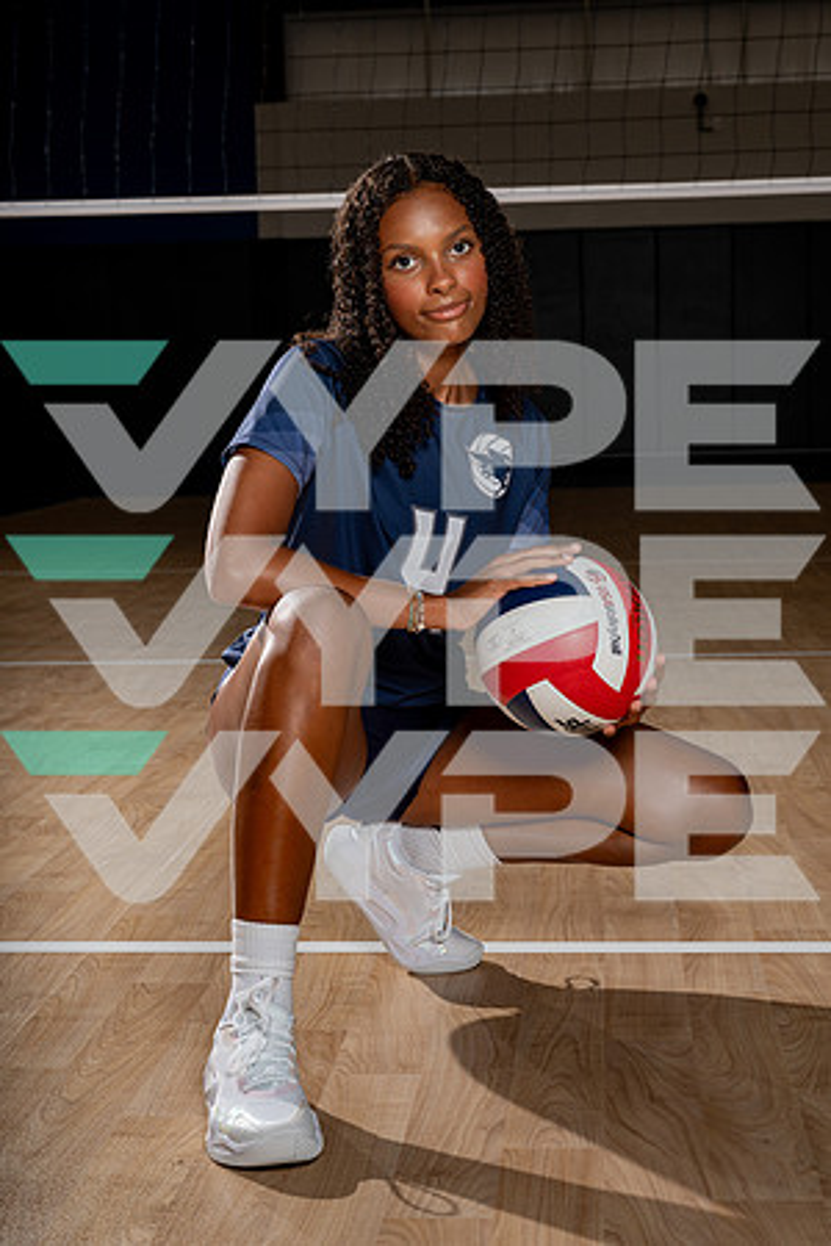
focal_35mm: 60
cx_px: 416
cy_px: 623
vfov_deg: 33.4
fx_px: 2077
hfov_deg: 22.6
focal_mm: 60
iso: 100
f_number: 8
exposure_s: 1/250
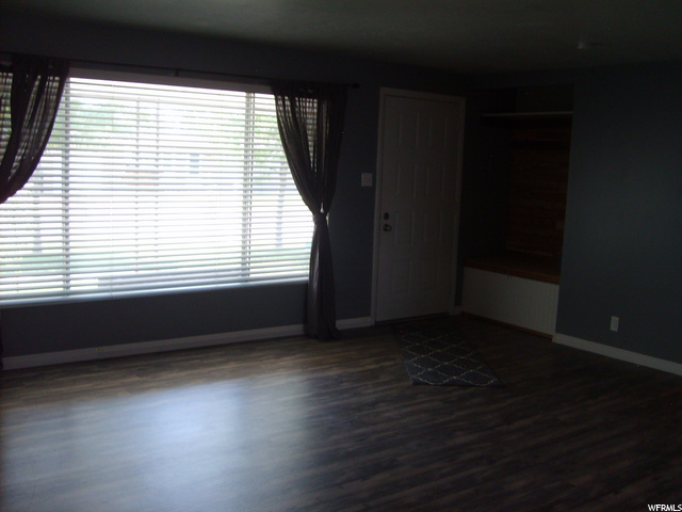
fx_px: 690
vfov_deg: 40.7
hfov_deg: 52.6
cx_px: 341
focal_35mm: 35
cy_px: 256
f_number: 2.8
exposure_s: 1/30
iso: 80
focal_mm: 5.8
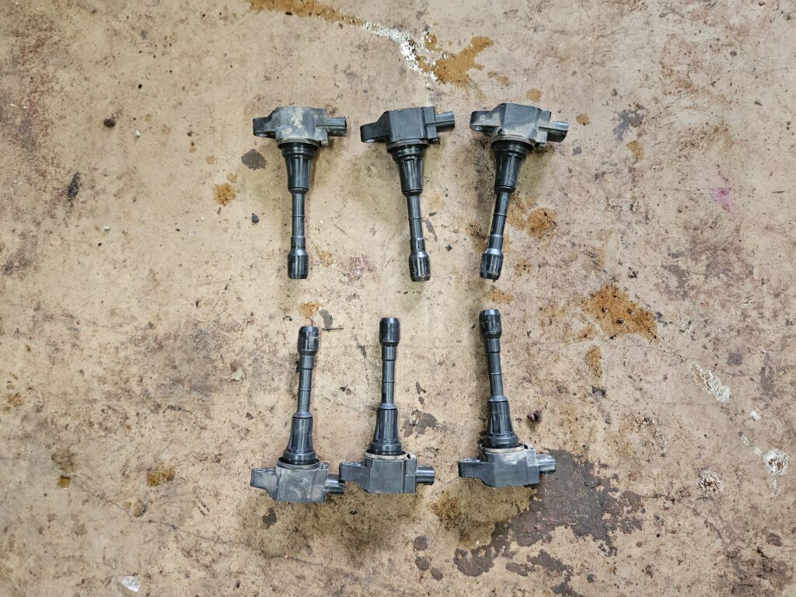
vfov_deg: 58.9
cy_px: 298
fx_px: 529
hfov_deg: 73.9
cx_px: 398
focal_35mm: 23
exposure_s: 1/120
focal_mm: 5.4
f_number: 1.8
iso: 500
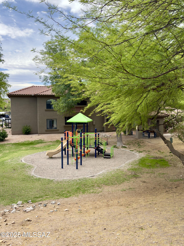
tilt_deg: -4.7
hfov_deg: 40.7
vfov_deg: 52.6
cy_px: 123
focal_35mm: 35
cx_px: 92
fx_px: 248
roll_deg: -0.2
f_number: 1.78
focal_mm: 6.76
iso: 100
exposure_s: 1/2882
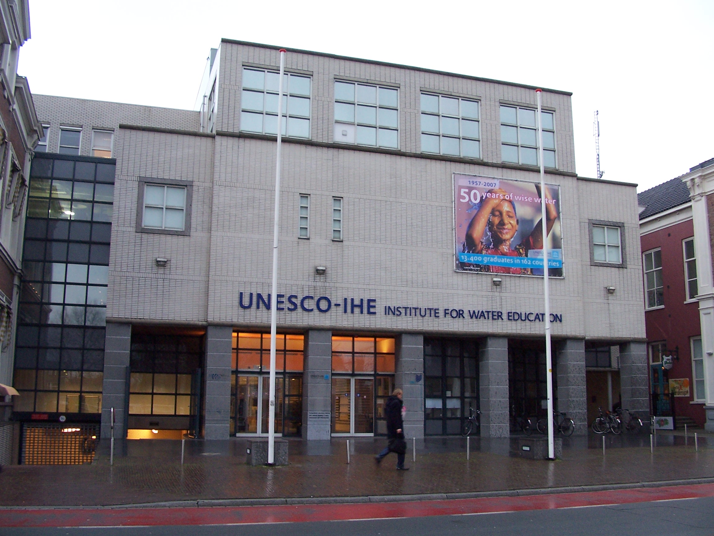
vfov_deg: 40.7
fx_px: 722
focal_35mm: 35
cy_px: 268
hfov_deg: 52.6
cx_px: 357
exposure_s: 1/30
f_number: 2.8
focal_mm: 6
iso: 140
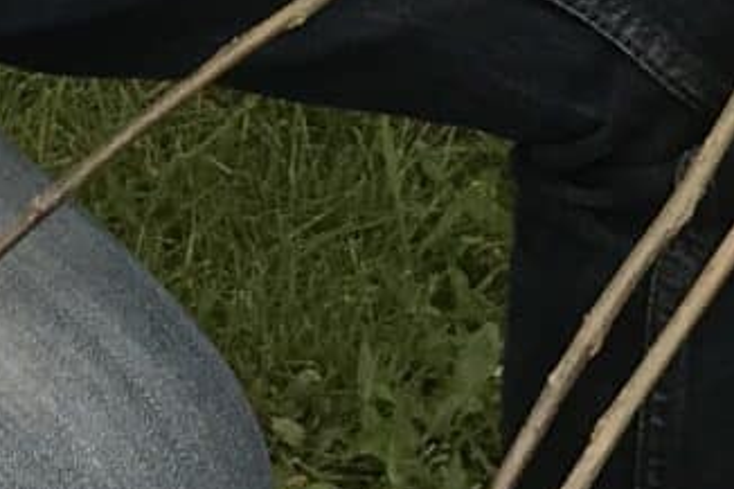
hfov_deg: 8.8
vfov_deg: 5.2
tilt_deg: -13.0
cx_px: -414
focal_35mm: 229
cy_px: -1568
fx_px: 4666
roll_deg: +0.6
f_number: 1.8
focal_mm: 3.99
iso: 20
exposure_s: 1/177
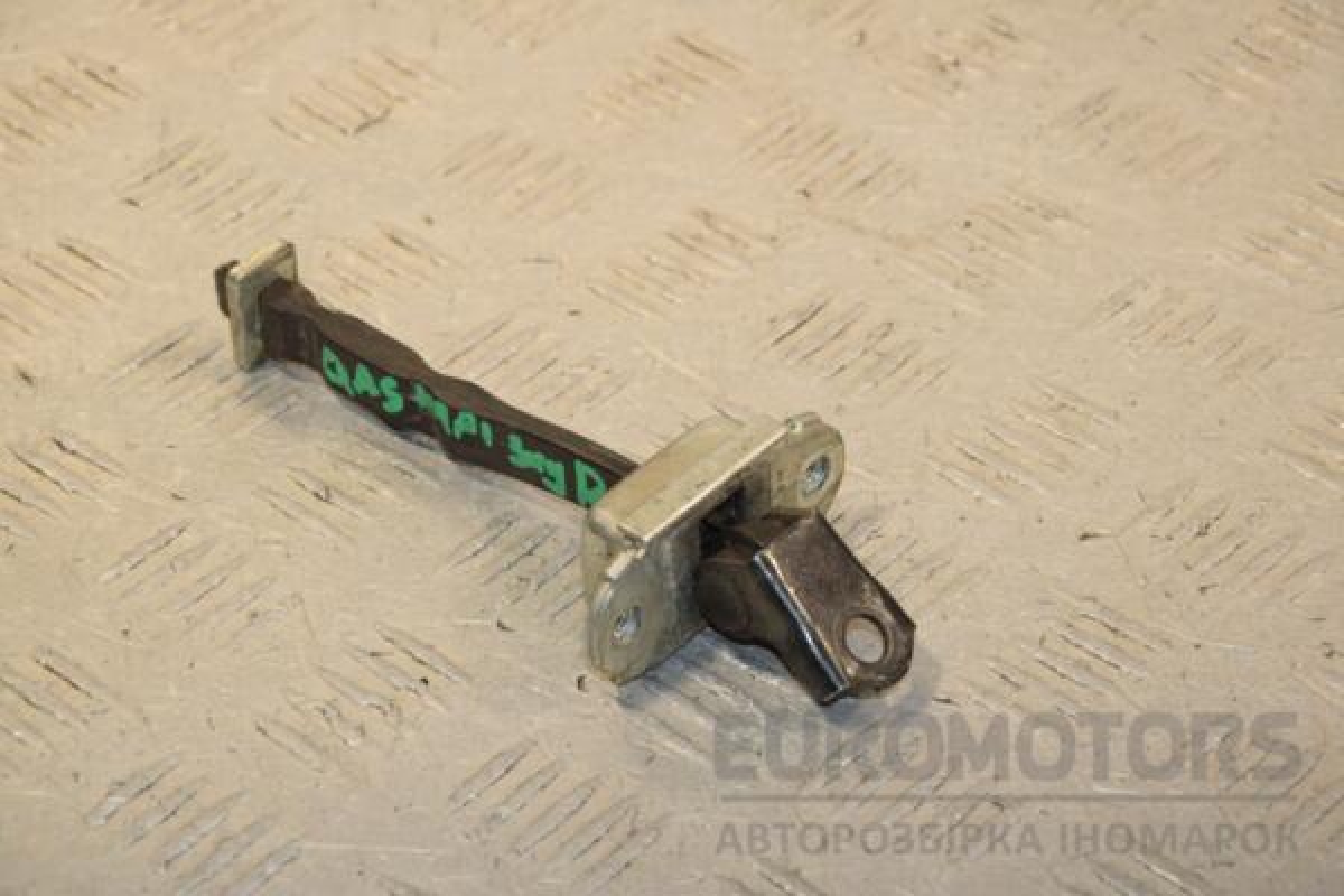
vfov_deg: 9.9
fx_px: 5152
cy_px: 448
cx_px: 672
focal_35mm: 138
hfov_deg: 14.9
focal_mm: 92
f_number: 9
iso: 800
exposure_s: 1/200
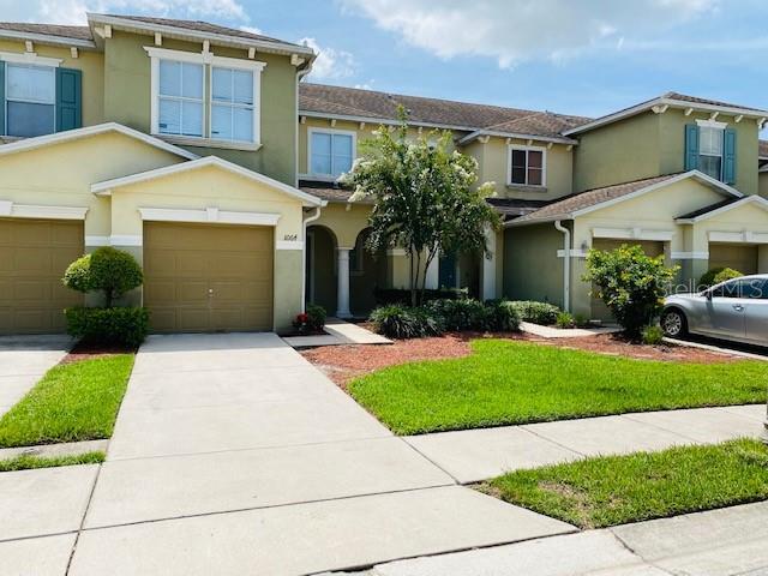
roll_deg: -0.3
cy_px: 288
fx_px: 577
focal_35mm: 26
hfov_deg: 67.3
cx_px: 384
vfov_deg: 53.1
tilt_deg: -0.2
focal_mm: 4.25
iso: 32
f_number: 1.8
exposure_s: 1/3401
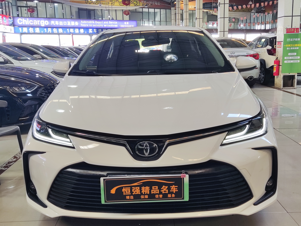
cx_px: 150
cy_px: 113
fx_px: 330
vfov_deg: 37.7
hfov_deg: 49.0
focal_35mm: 38
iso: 118
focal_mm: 4.71
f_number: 1.79
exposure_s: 1/50
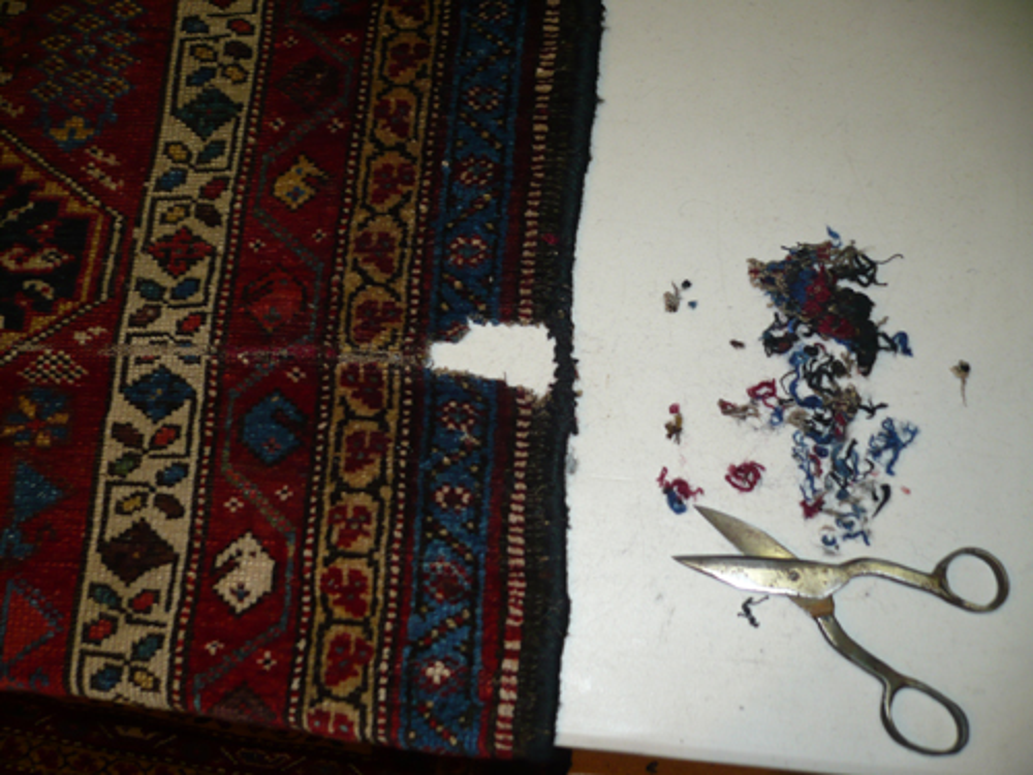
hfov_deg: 52.6
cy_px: 388
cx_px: 516
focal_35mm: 35
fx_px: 1044
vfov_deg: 40.7
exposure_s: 1/30
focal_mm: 5.8
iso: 100
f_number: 2.8
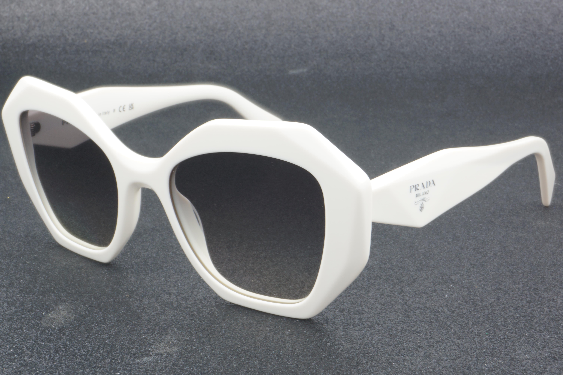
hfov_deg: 27.0
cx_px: 282
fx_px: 1173
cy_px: 188
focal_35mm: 75
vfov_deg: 18.2
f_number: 32
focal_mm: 50
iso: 100
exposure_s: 1.3
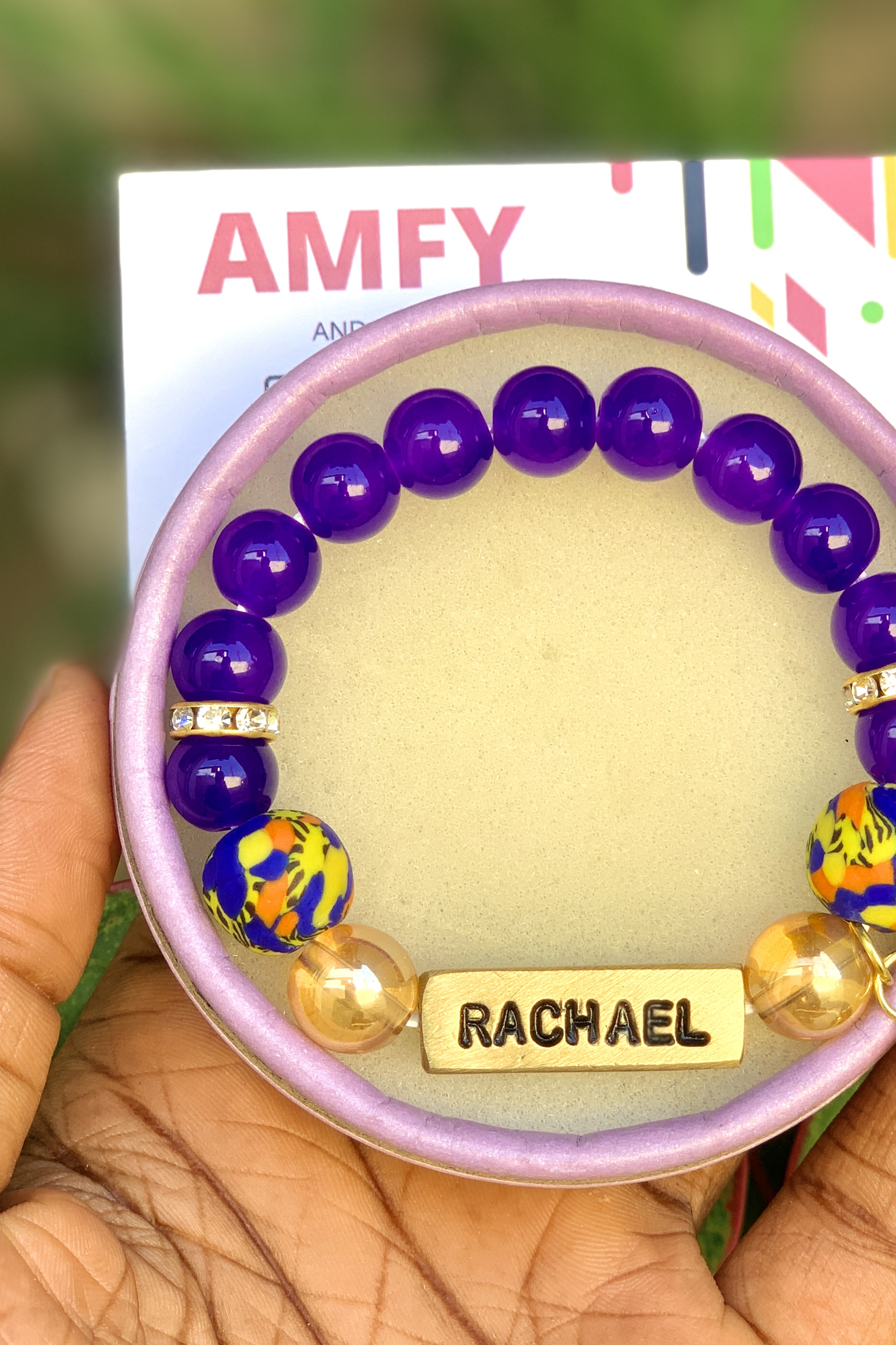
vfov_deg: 25.9
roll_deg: +1.3
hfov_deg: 17.5
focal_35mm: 78
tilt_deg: -24.3
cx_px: 575
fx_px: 2912
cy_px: 807
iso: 20
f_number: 2.4
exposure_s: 1/122
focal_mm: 6
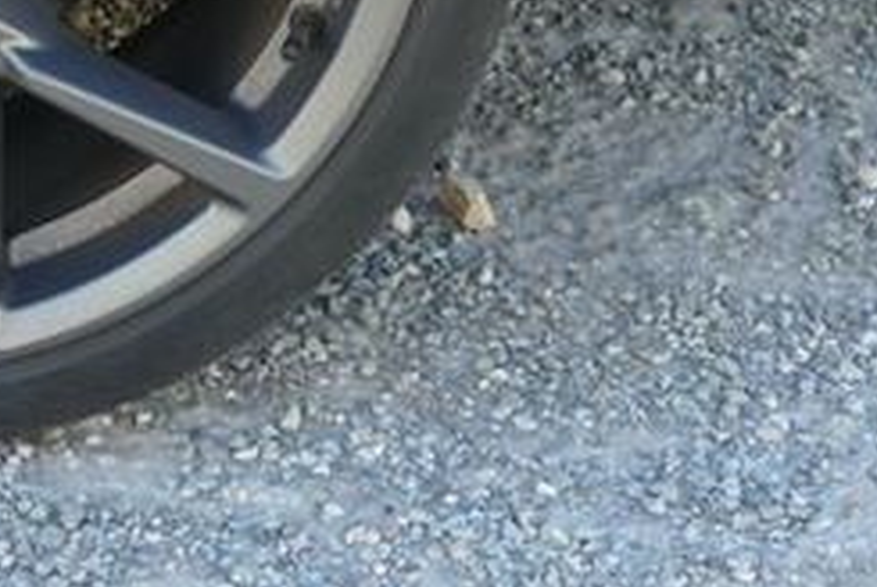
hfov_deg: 12.9
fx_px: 3780
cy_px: -381
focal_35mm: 155
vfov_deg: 8.6
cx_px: -158
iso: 125
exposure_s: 1/100
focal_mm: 13.97
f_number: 3.1
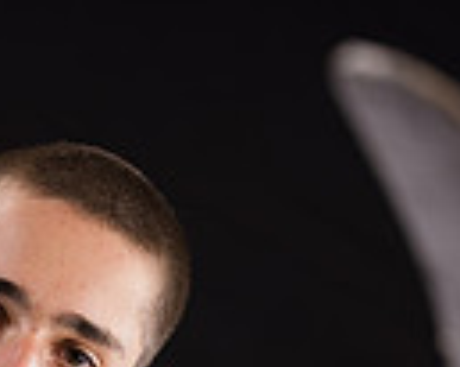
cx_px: -71
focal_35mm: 243
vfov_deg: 6.3
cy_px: 572
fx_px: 3306
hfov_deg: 7.9
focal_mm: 57.5
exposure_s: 1/160
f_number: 2.8
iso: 80
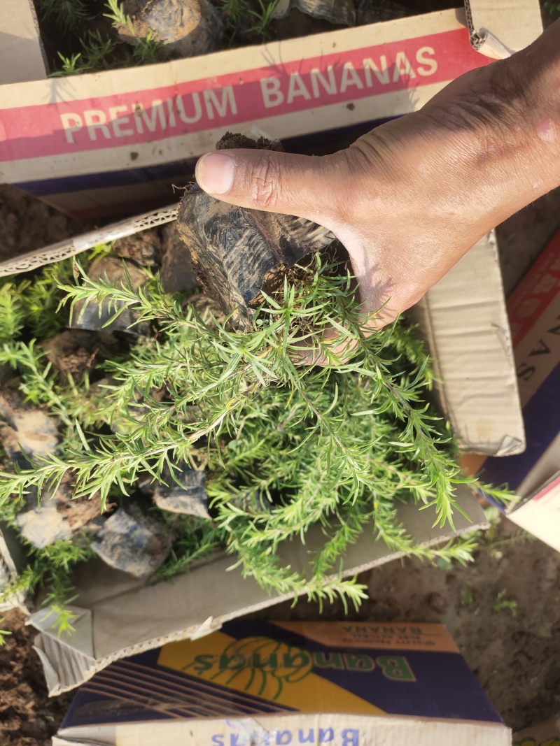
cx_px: 280
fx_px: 496
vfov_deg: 73.9
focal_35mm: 23
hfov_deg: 58.9
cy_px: 373
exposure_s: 1/869
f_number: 1.79
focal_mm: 4.76
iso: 56
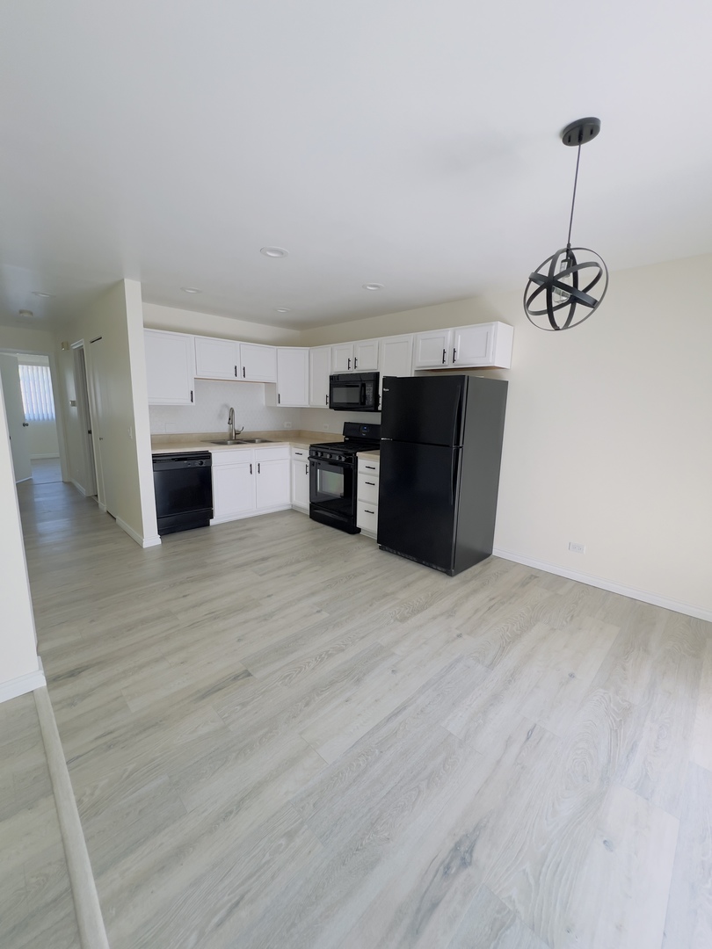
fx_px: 357
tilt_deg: -10.0
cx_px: 356
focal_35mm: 13
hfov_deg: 89.9
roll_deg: -2.2
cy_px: 474
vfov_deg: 106.2
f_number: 1.8
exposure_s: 1/99
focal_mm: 1.57
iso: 125
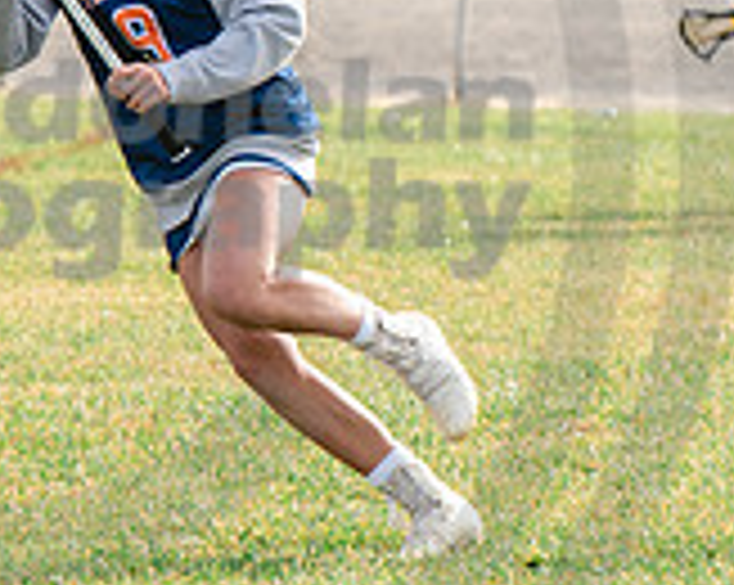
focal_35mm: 514
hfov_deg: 3.8
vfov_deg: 3.0
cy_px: 149
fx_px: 11153
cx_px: -15
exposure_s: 1/1600
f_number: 5
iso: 400
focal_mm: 145
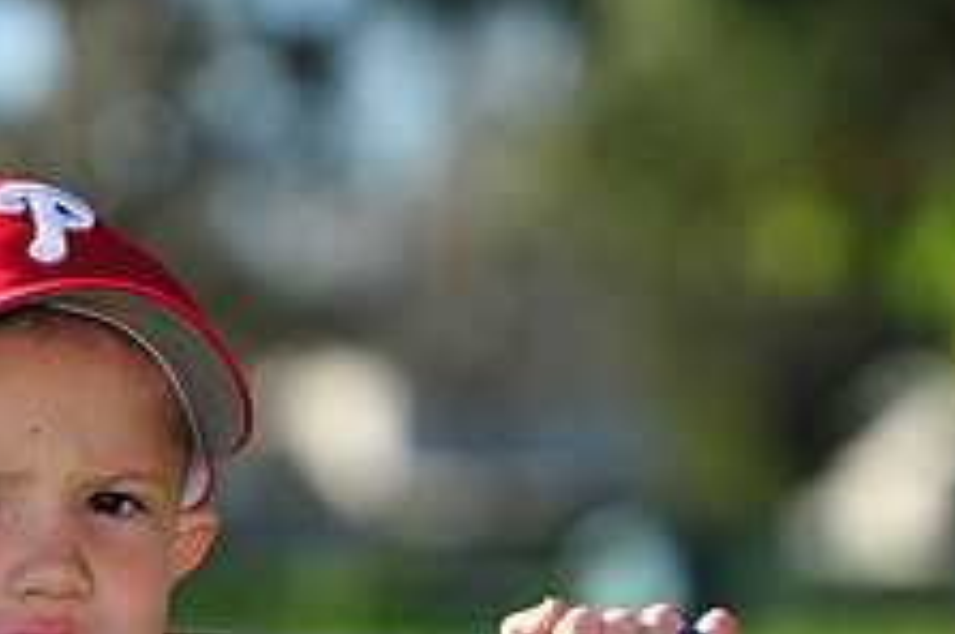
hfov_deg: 5.9
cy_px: 780
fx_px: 9298
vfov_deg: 3.9
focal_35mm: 351
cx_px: 69
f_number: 4.5
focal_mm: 135
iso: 200
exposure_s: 1/800
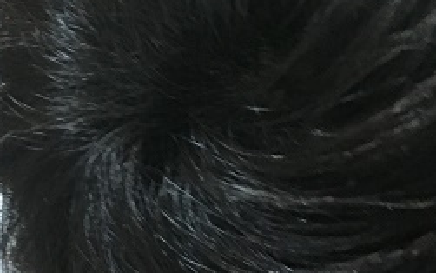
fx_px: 1177
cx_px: 206
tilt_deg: -49.5
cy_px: 211
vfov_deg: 13.2
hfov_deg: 21.0
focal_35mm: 99
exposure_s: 1/30
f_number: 2.2
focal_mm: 4.15
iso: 200
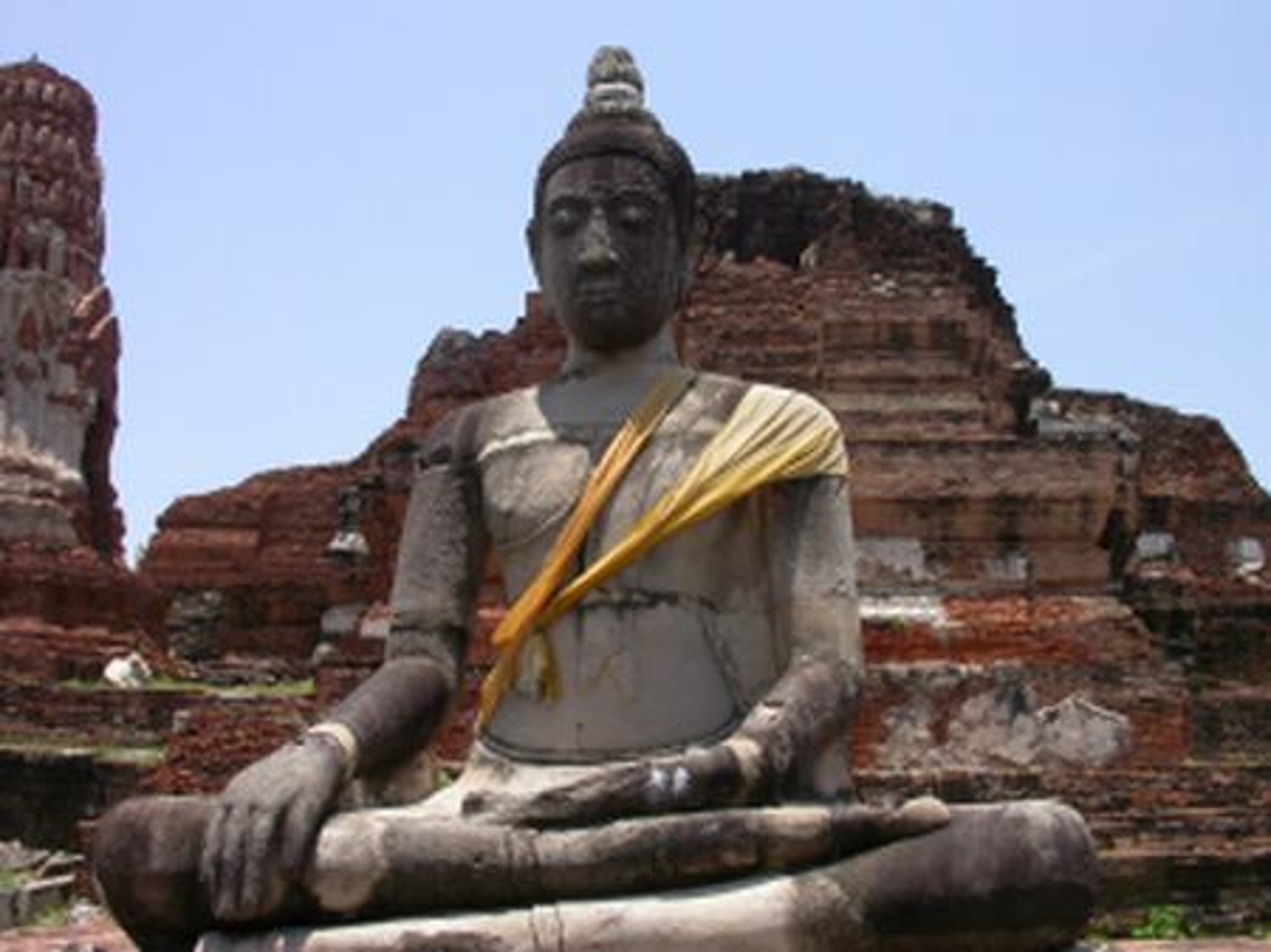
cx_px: 636
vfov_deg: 37.7
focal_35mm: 38
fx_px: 1395
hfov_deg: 49.0
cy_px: 476
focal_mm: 7.85
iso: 100
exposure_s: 1/289
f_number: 7.5
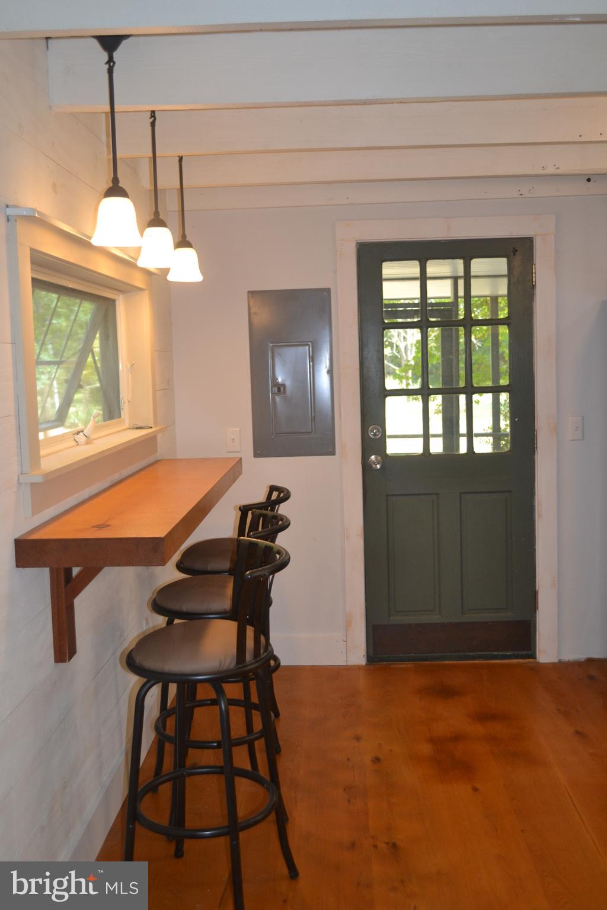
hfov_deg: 36.9
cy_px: 455
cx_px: 304
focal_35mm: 36
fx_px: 910
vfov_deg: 53.1
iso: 450
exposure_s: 1/60
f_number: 4
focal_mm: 24
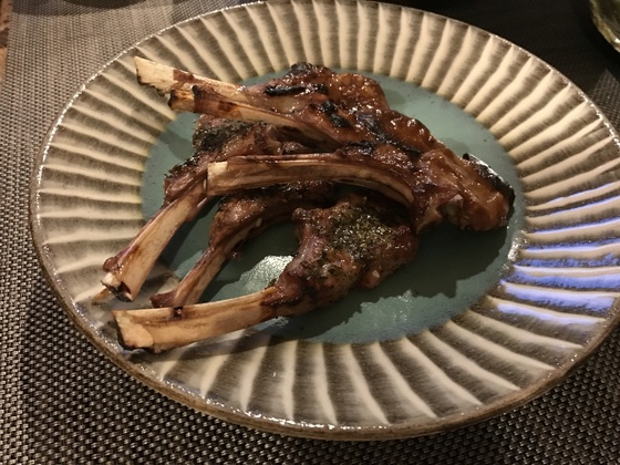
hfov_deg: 63.4
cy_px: 232
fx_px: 502
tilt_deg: -51.1
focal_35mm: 28
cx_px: 310
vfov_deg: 49.7
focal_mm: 3.99
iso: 80
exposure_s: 1/5
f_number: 1.8
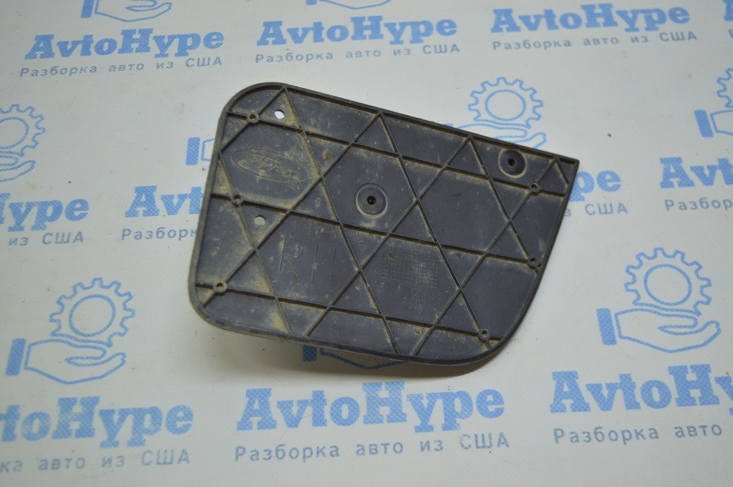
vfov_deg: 34.2
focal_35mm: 39
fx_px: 793
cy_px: 244
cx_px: 366
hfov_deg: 49.6
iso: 400
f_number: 4
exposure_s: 1/100
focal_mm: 26
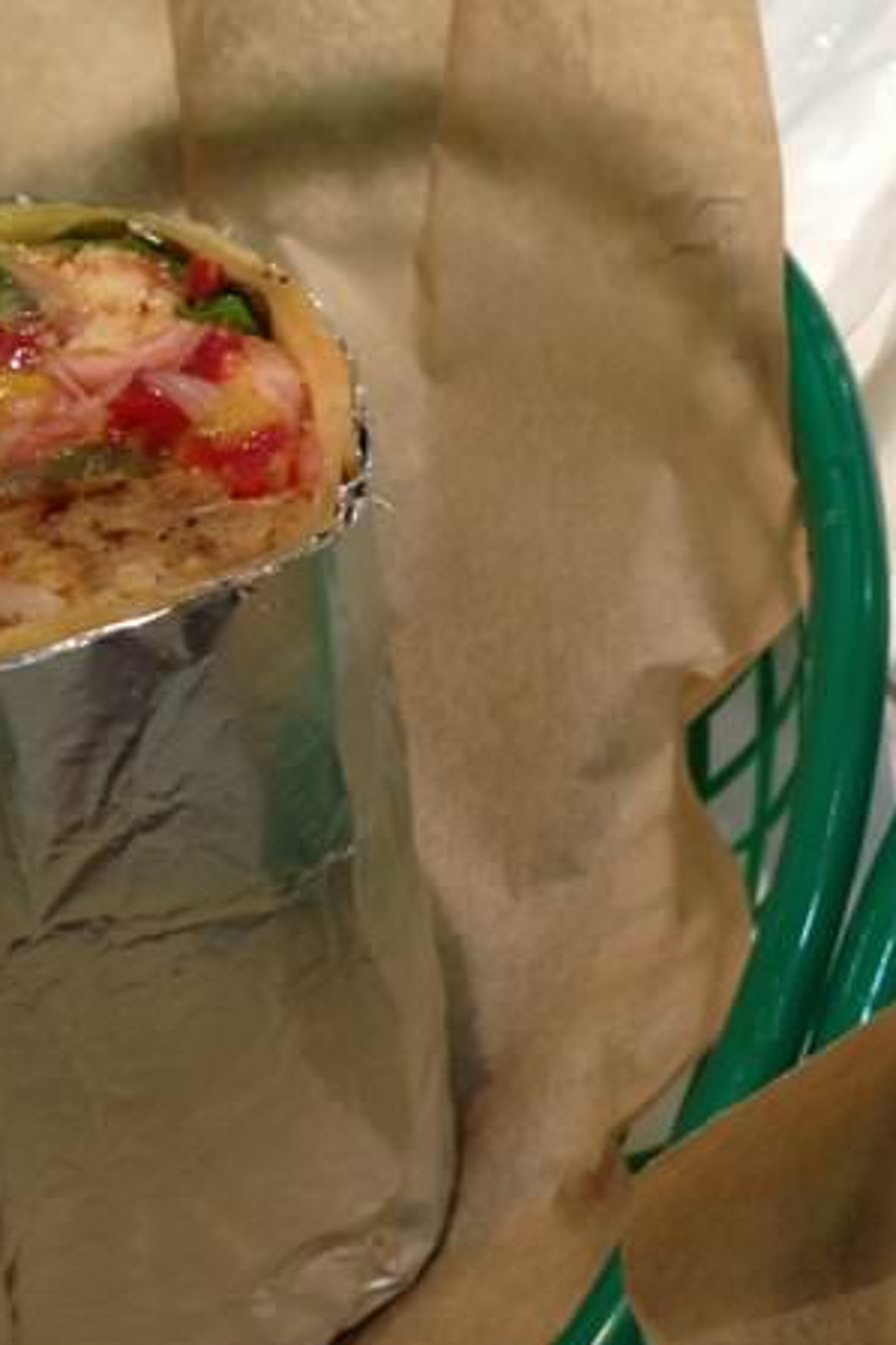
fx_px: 3101
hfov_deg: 15.9
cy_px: 719
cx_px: 1019
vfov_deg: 24.5
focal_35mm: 83
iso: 50
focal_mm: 4.28
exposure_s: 1/20
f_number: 2.4
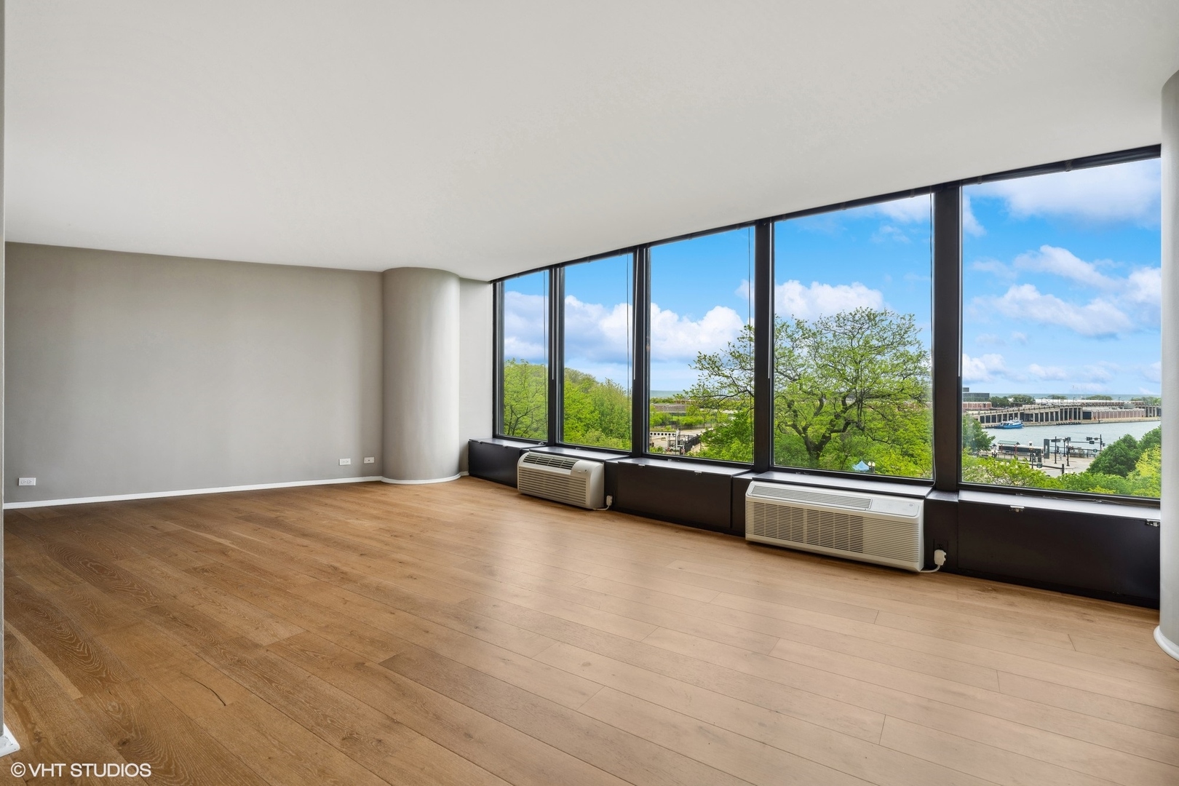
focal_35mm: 16
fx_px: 524
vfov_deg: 73.7
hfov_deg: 96.7
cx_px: 590
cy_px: 393
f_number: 8
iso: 320
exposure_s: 1/30
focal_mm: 16
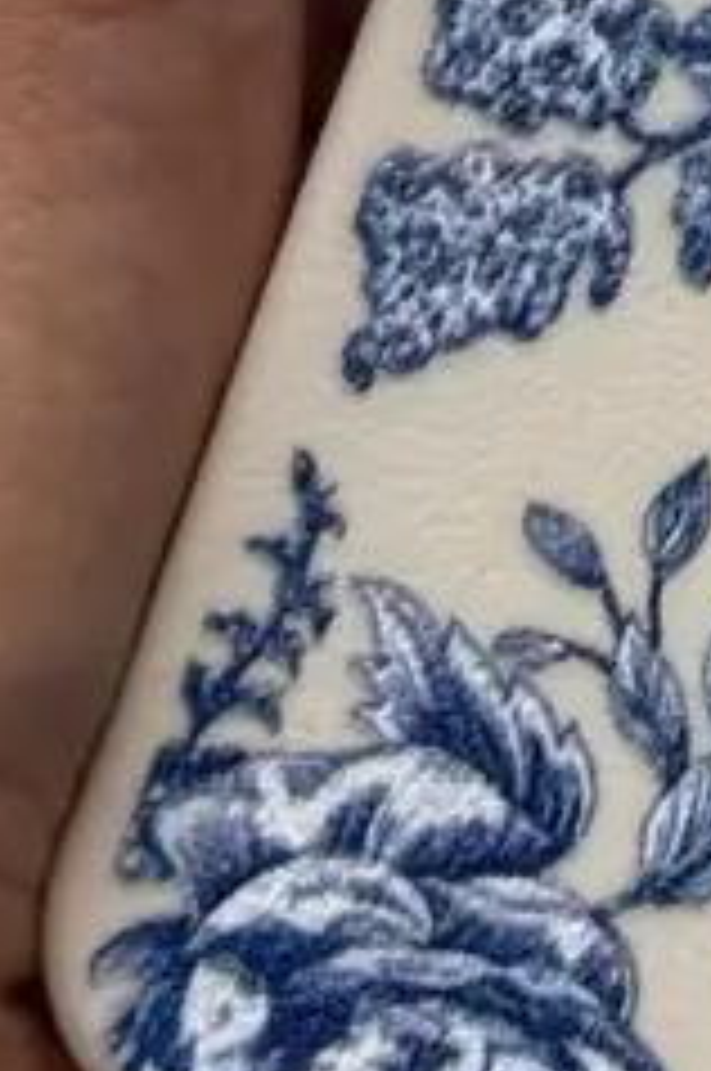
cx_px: 1422
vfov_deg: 7.6
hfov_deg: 5.0
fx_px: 7992
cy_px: -346
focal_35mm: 269
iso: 100
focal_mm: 6.76
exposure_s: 1/2033
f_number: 1.78
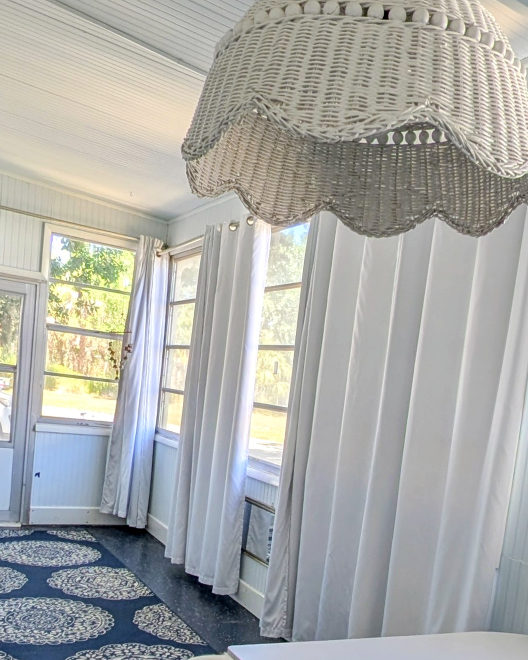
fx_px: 586
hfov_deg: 48.0
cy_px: 474
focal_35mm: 30
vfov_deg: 56.6
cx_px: 330
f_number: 1.95
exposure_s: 1/175
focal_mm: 2.23
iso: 48
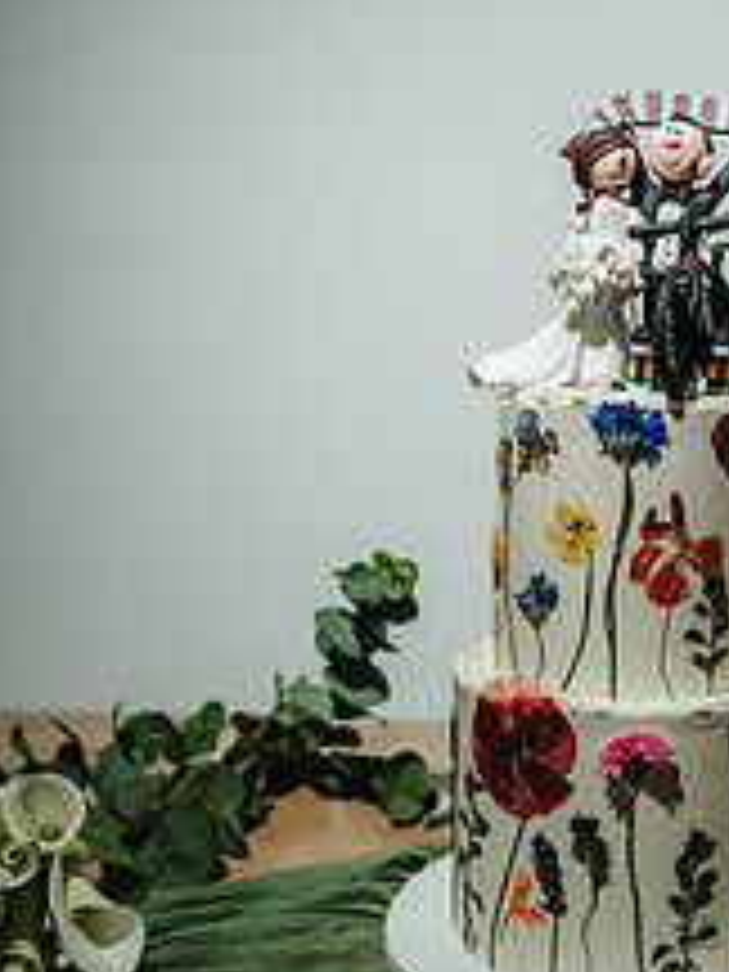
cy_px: 454
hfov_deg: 29.0
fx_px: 1348
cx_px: 666
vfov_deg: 39.6
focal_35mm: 48
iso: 100
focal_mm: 24
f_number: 2.2
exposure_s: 1/200
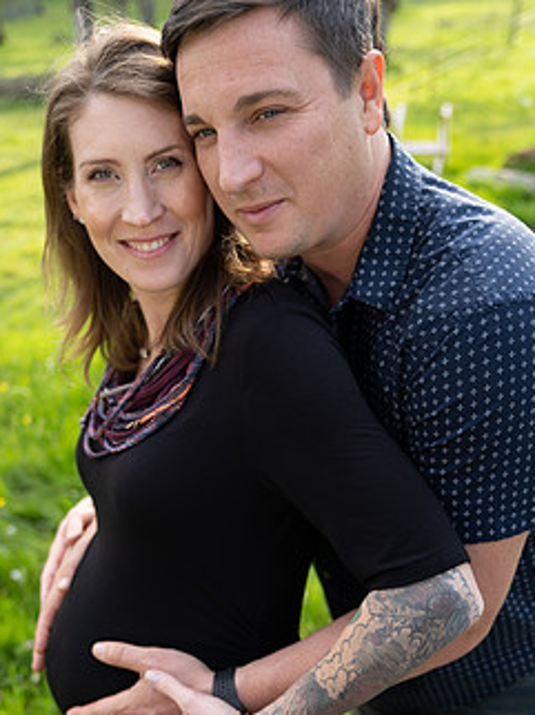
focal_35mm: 39
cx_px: 235
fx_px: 805
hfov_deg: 36.7
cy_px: 464
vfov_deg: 47.3
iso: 200
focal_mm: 29
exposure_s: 1/250
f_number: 2.8
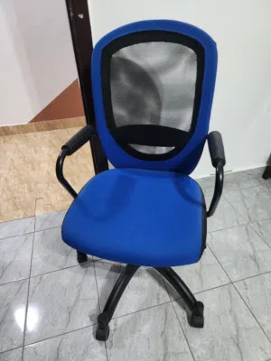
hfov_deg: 58.9
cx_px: 136
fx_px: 240
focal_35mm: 23
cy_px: 180
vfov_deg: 73.9
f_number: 1.8
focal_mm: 6.4
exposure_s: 1/50
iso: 640
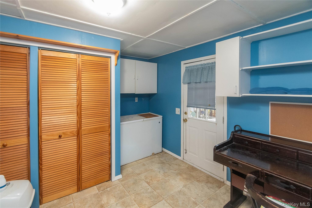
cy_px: 104
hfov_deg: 100.4
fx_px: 130
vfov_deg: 77.3
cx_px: 156
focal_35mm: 15
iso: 3600
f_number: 5.6
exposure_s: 1/60
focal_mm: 10
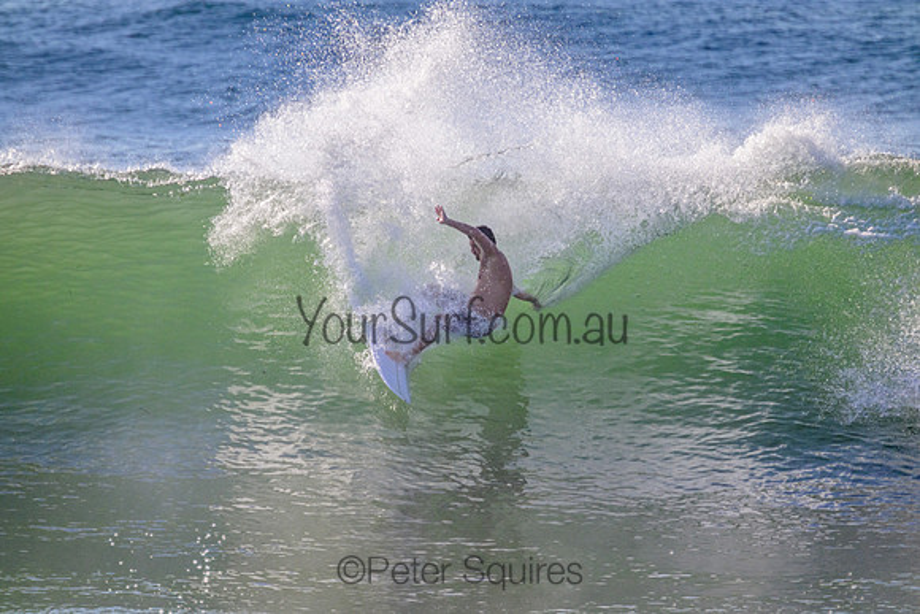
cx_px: 460
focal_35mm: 800
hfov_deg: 2.6
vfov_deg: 1.7
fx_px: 20448
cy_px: 307
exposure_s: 1/2000
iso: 1000
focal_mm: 800
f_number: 11
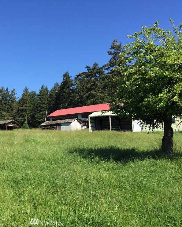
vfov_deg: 46.8
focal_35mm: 39
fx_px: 262
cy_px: 116
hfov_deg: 37.4
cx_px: 46
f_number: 2.2
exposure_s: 1/1364
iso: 32
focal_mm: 4.15
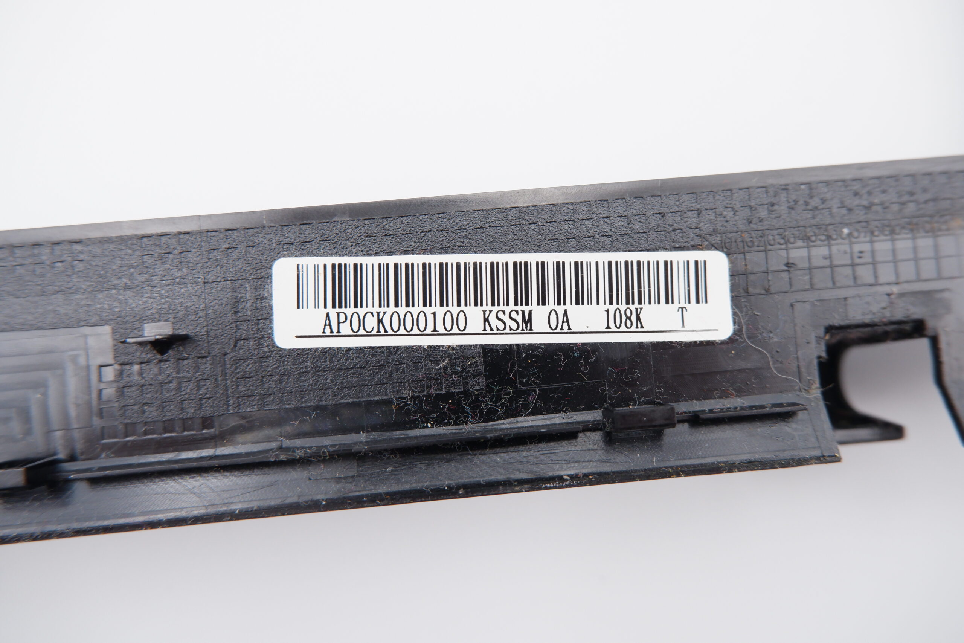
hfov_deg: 76.1
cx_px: 482
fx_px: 616
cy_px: 322
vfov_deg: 55.1
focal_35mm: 23
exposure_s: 1/160
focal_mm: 15.6
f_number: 4.5
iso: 800
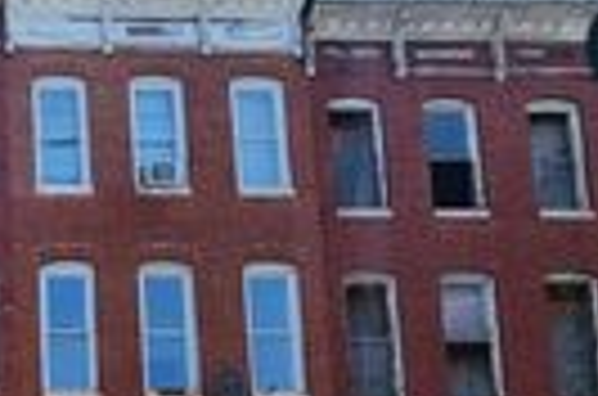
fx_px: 845
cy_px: 511
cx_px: -216
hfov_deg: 29.6
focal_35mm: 51
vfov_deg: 23.4
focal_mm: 2.2
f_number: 2.2
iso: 50
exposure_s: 1/1525
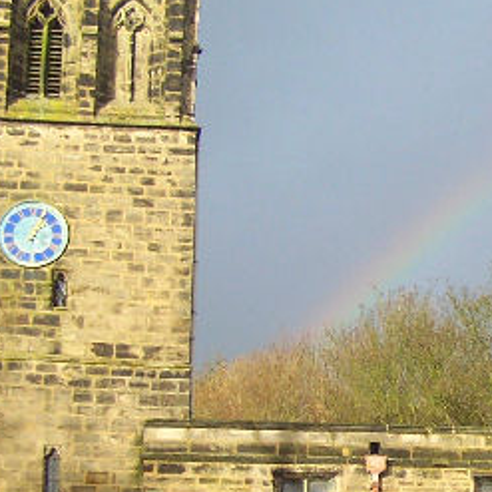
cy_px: 414
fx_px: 1753
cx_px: 578
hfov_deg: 15.4
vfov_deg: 15.8
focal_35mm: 109
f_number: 2.8
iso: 80
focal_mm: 6.3
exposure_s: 1/350
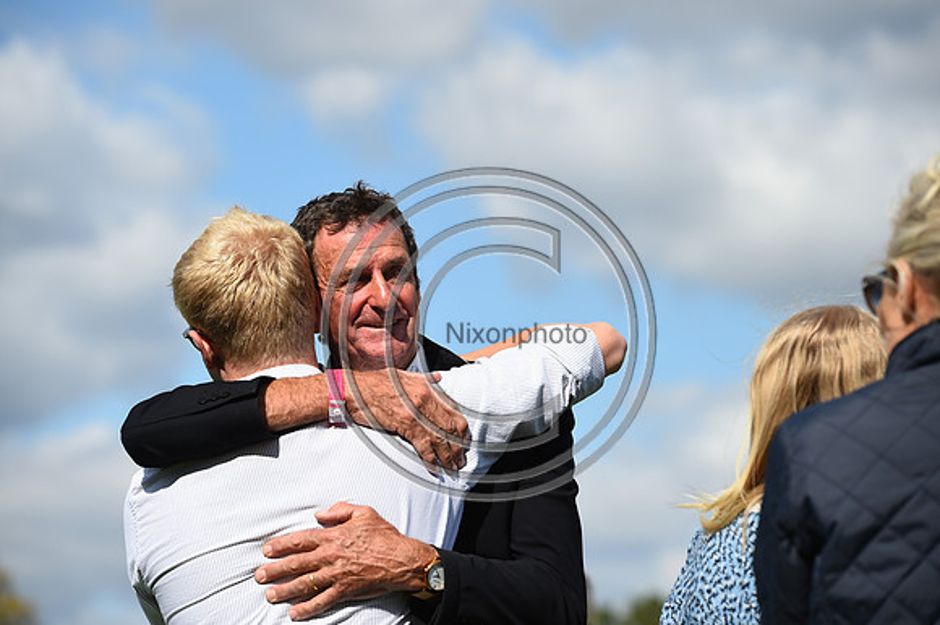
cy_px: 312
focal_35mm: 155
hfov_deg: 13.3
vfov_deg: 8.8
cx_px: 470
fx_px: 4045
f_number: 5.6
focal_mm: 155
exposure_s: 1/1600
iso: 180
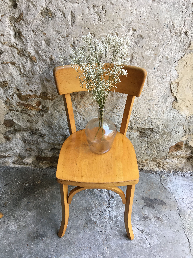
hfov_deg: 48.2
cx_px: 96
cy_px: 129
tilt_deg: -40.7
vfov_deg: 61.7
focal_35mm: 29
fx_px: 216
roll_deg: -1.2
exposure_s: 1/33
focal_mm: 4.15
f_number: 2.2
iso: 50
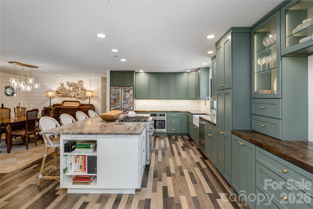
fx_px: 152
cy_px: 104
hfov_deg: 91.6
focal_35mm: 18
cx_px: 156
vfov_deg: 69.0
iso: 320
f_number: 7.1
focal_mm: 17.5
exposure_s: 1/25
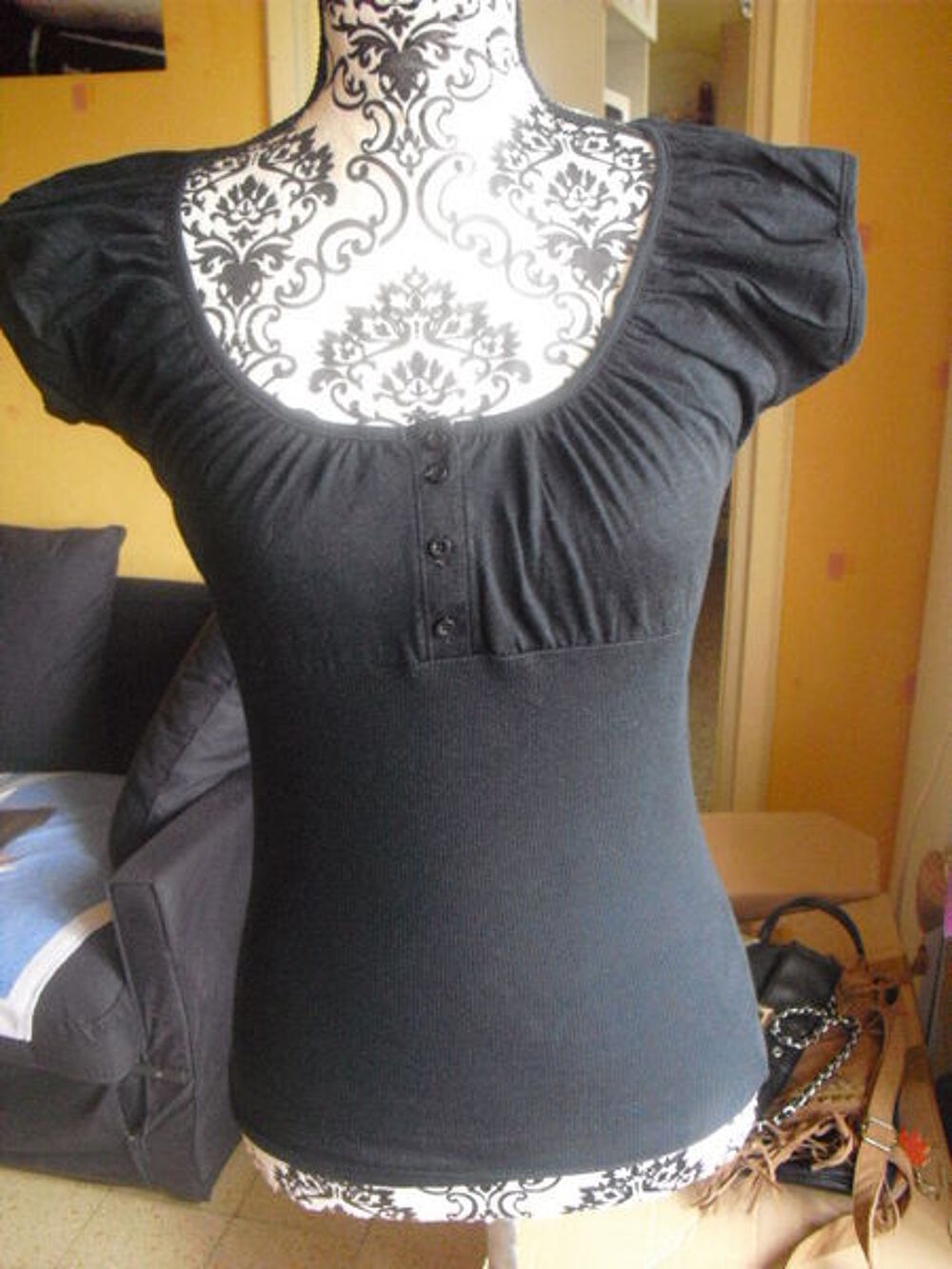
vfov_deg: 51.4
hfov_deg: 39.7
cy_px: 634
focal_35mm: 36
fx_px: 1320
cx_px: 476
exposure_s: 1/15
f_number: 3.1
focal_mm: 6.3
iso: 800
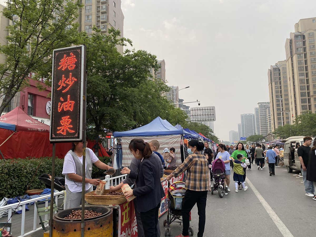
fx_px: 237
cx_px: 158
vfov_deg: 53.1
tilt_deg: +6.2
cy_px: 118
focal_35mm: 26
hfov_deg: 67.3
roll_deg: +3.1
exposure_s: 1/121
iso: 32
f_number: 1.8
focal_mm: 4.25
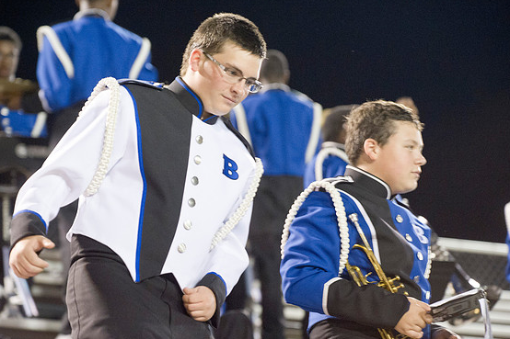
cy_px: 174
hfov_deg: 11.6
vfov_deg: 7.7
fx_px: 2521
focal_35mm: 178
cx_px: 249
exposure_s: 1/80
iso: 4000
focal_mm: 170
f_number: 4
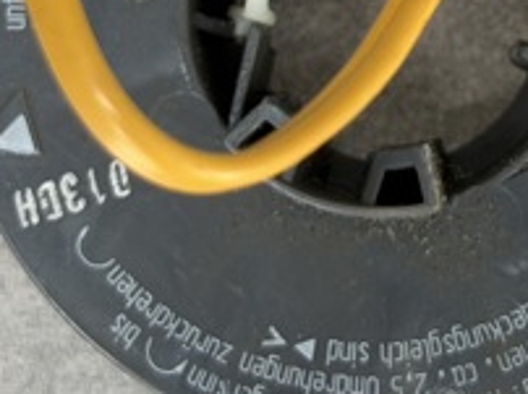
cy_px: -38
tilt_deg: -81.4
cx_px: 418
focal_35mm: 152
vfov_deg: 9.6
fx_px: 2316
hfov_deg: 13.0
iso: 64
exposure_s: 1/324
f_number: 1.78
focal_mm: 6.76
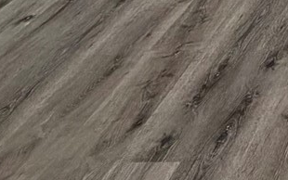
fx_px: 722
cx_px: 510
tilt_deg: -8.6
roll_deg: +1.2
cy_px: -271
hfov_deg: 18.1
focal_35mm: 92
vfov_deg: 11.4
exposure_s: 1/60
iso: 160
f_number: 2.2
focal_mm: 2.22
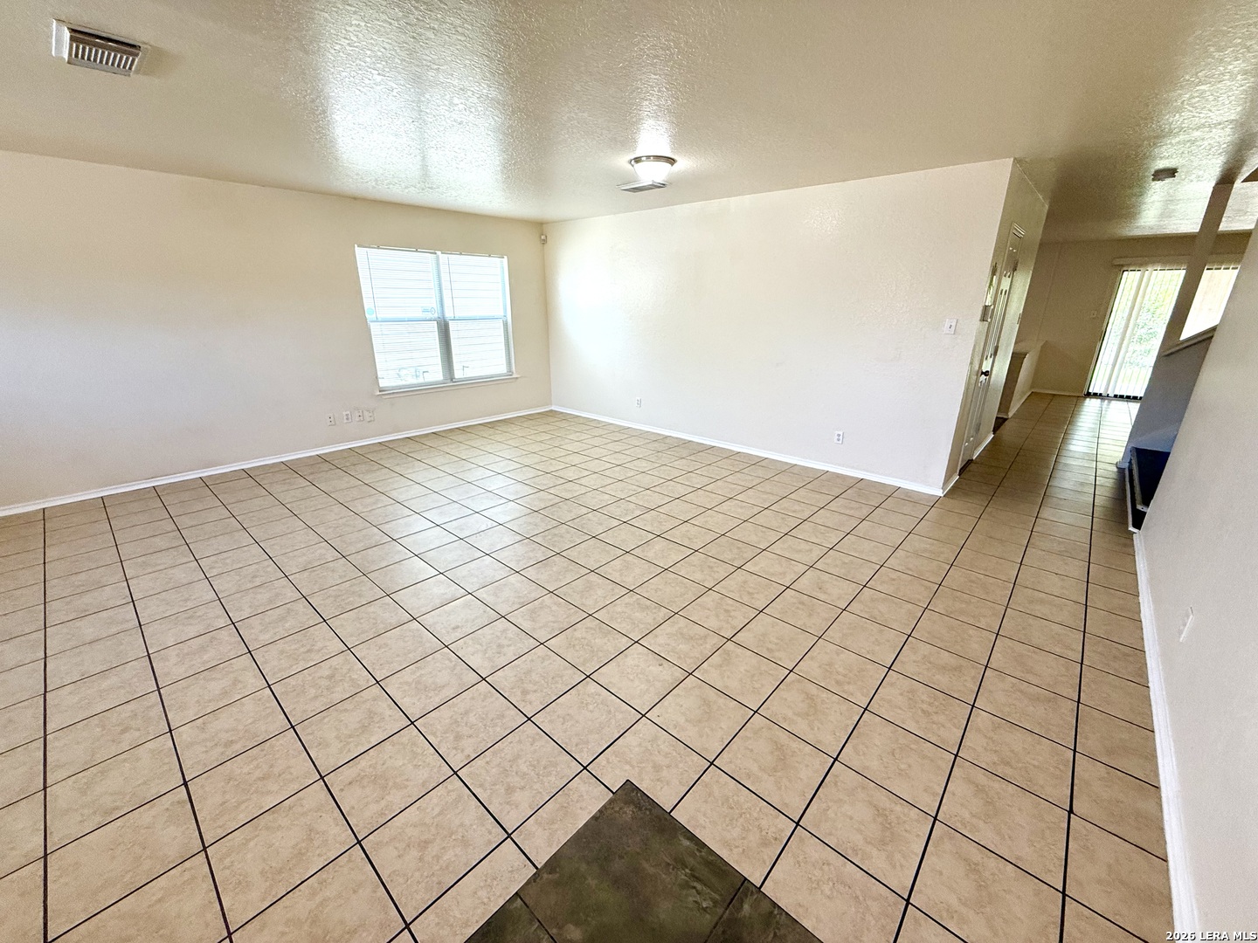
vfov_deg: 85.7
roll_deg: -0.9
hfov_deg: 102.1
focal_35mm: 14
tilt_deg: -18.8
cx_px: 629
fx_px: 509
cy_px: 472
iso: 160
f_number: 2.2
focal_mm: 2.22
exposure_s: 1/120
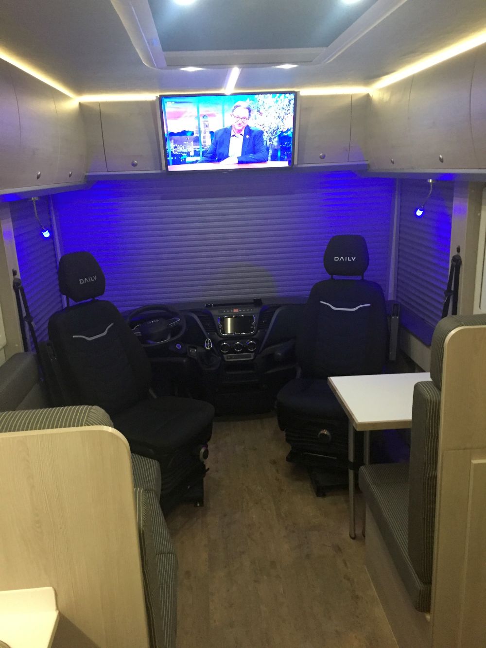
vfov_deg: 61.7
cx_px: 243
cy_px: 324
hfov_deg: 48.2
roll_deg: +0.6
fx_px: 543
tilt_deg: -12.8
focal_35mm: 29
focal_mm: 4.15
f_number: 2.2
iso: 250
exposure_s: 1/25
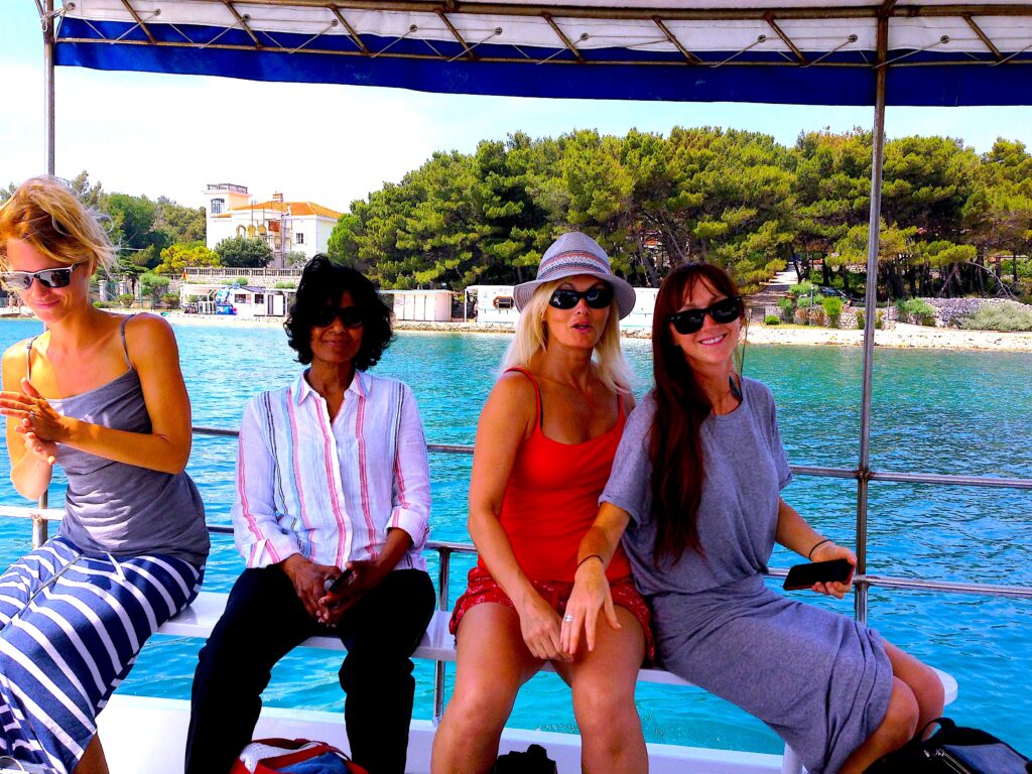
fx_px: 984
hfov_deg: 55.4
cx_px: 516
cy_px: 387
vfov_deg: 42.9
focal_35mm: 33
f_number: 2.4
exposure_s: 1/1106
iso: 50
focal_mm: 4.12
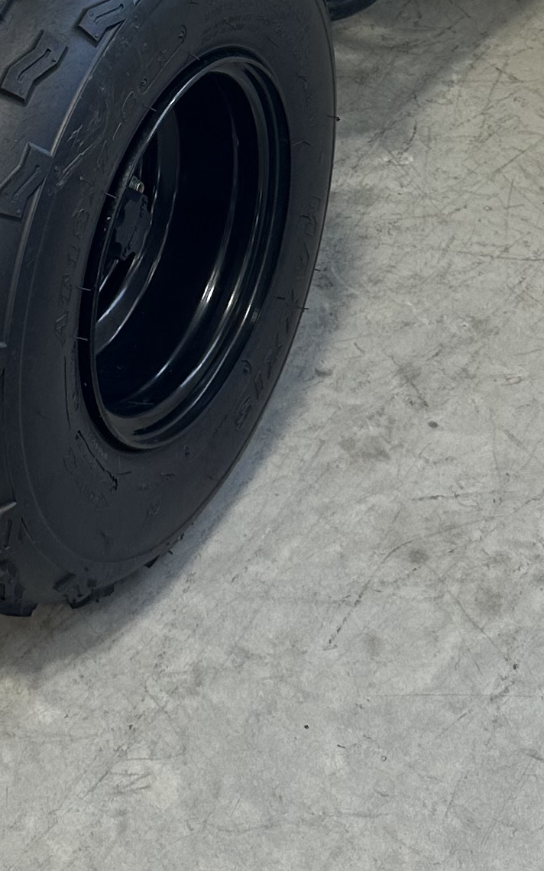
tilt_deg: -24.5
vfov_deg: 20.9
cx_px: 169
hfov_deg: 14.5
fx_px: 2136
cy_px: -276
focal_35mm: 90
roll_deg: +1.2
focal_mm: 6.86
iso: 80
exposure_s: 1/120
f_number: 1.78
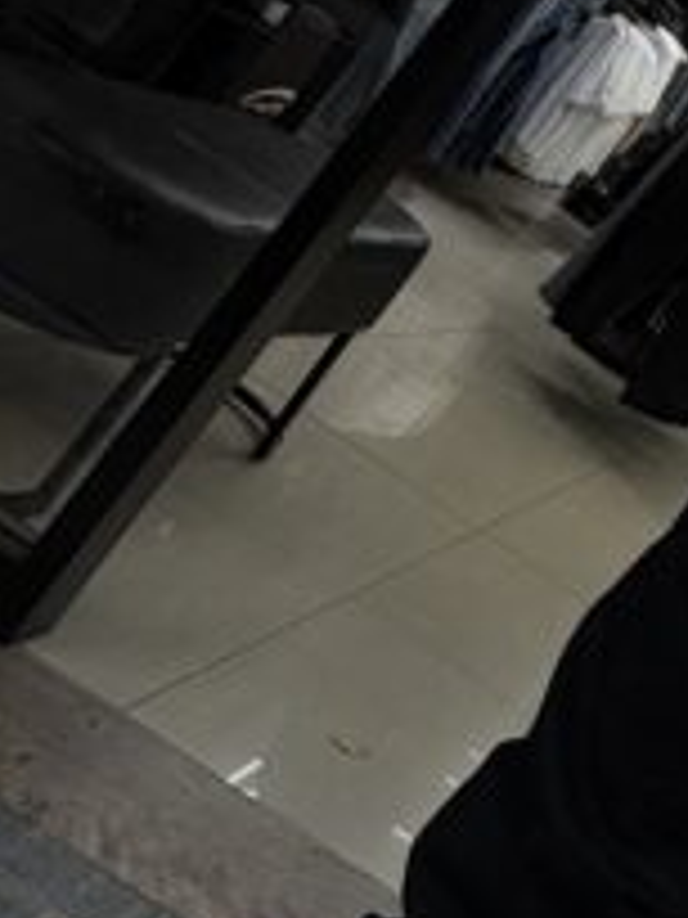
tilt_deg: +5.2
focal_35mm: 55
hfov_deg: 21.7
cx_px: 1057
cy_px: 261
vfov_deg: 34.4
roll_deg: -35.9
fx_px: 1458
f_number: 2.2
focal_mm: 2.22
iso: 40
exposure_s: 1/121
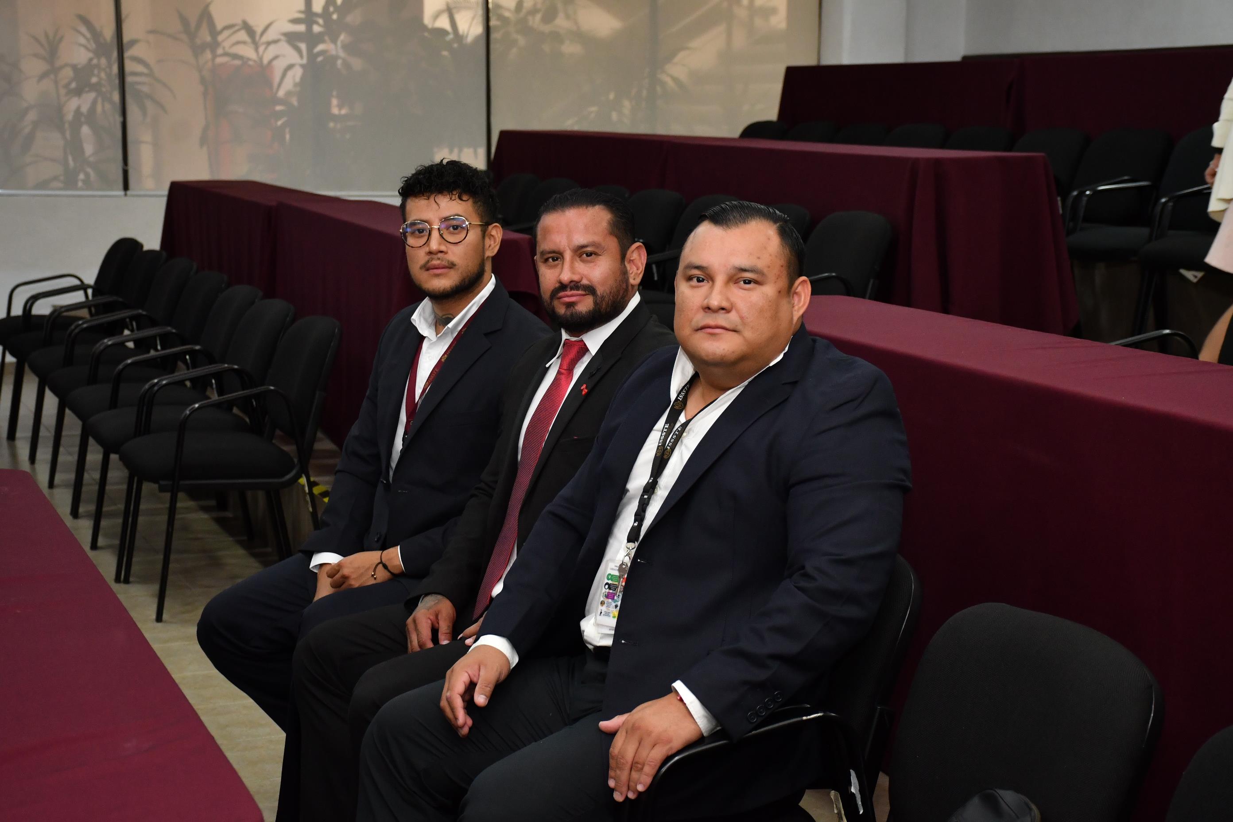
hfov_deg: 30.1
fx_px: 2295
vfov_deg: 20.3
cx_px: 616
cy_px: 411
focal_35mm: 67
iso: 1250
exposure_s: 1/100
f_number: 5.6
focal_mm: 45
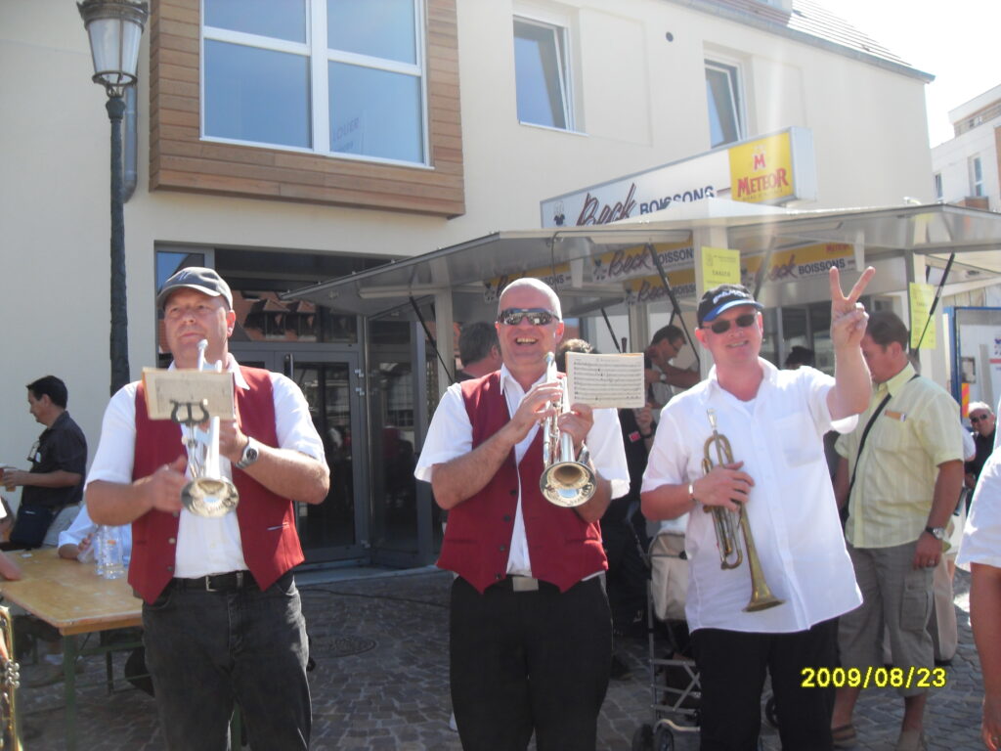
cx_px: 500
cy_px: 376
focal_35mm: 34
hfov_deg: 54.0
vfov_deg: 41.8
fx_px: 983
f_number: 7
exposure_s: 1/90
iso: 80
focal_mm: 6.3
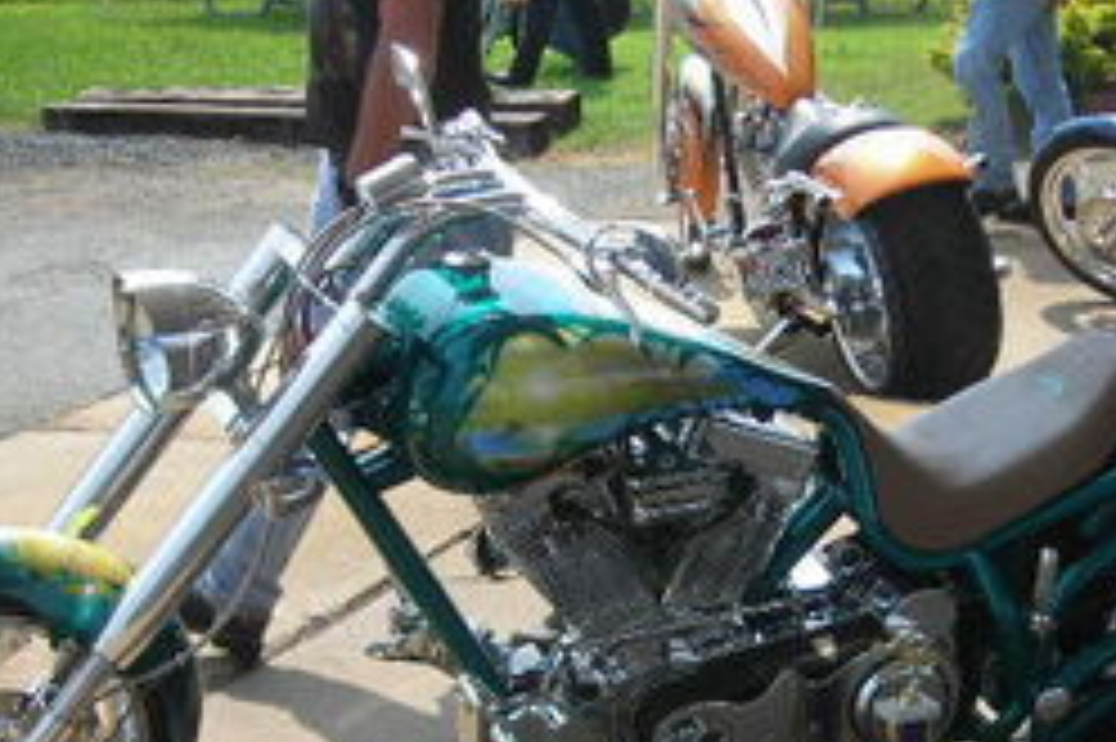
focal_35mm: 79
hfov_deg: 25.6
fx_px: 2447
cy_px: 621
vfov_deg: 17.1
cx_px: 666
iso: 50
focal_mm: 7.8
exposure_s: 1/359
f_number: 3.4
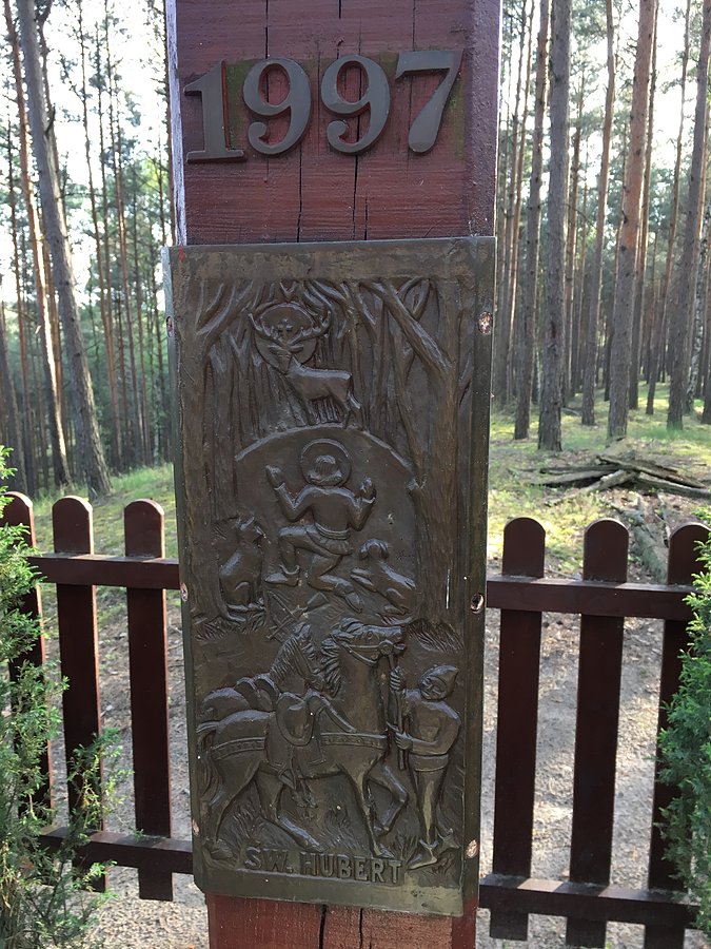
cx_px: 356
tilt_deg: -10.9
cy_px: 474
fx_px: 794
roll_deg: +0.1
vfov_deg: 61.7
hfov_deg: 48.2
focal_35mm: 29
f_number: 2.2
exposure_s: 1/33
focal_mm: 4.15
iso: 32
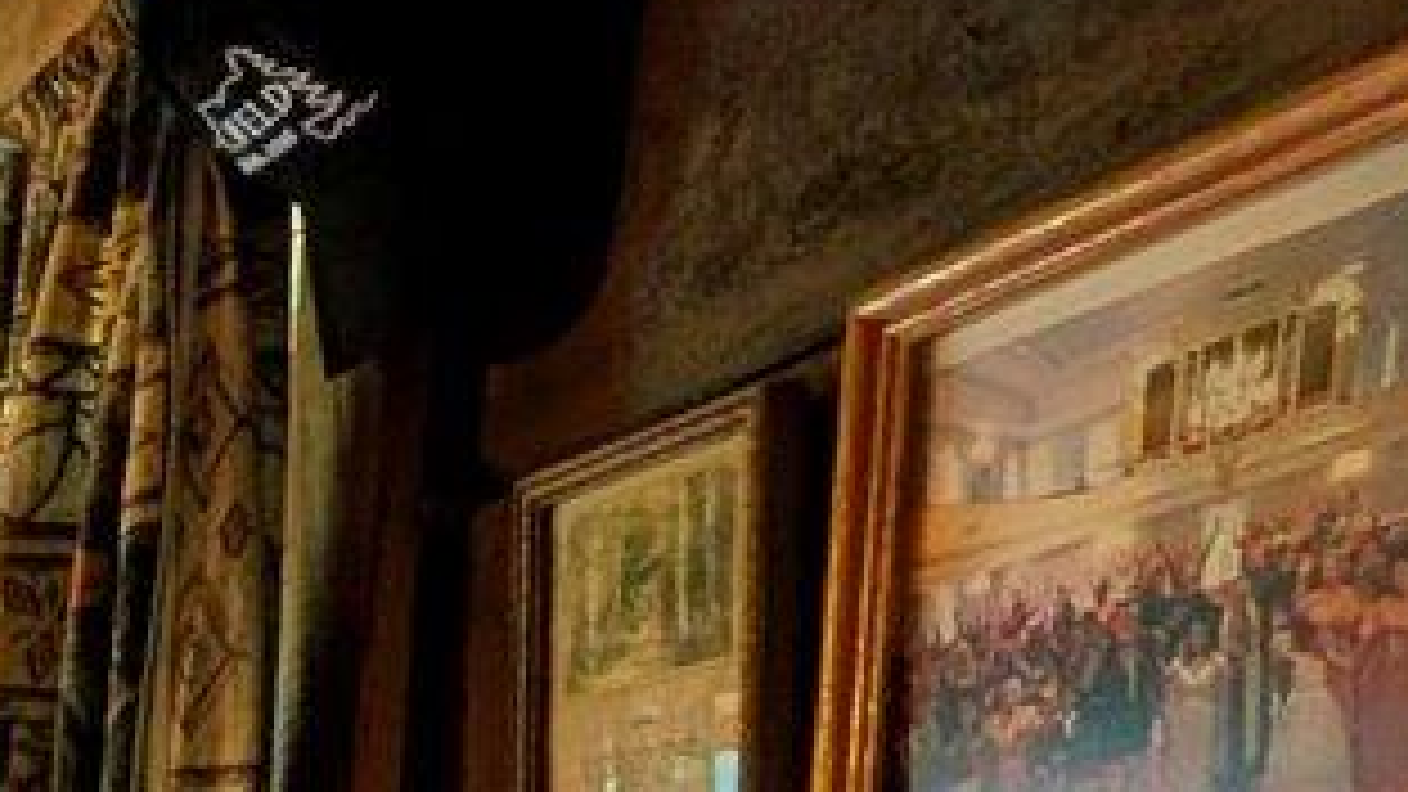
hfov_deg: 16.5
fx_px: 2501
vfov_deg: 15.5
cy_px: 1420
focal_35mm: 67
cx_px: -1768
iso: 79
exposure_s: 1/24
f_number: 1.7
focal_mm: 2.02
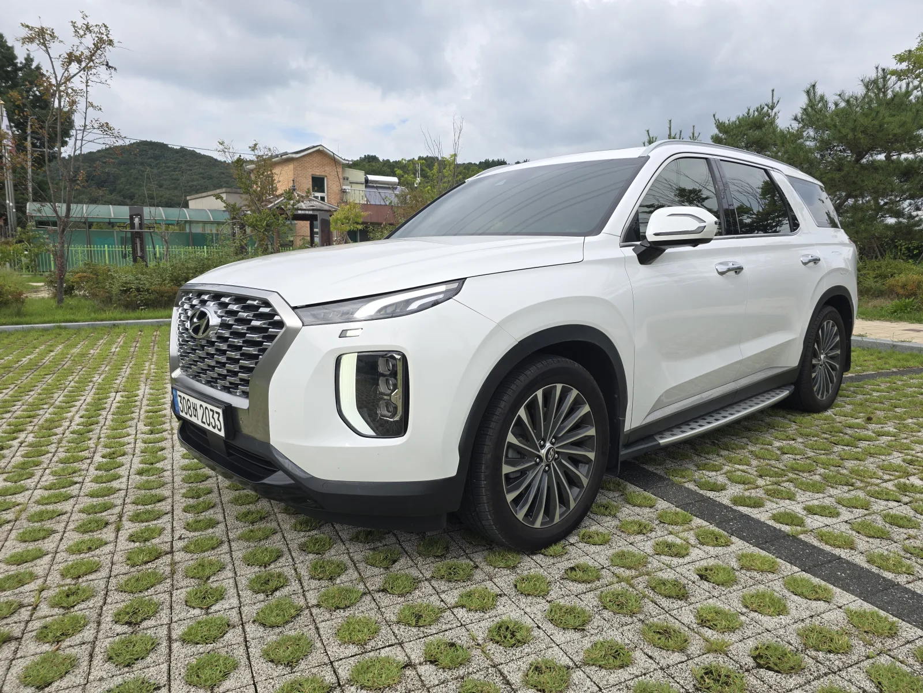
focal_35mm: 23
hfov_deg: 73.9
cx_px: 462
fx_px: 613
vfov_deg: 58.9
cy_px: 346
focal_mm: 6.3
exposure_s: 1/450
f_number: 1.7
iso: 12
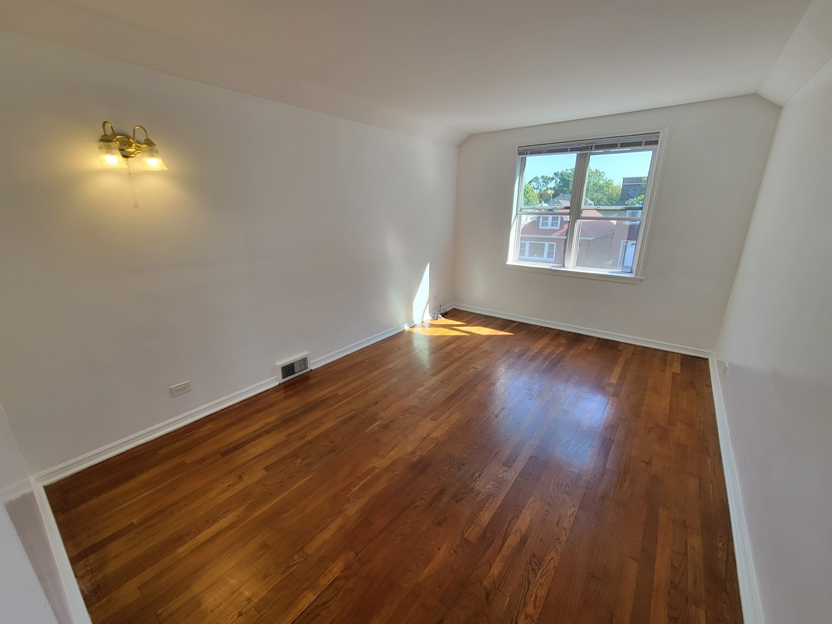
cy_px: 312
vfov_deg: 89.9
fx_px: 312
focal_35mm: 13
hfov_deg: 106.2
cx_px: 416
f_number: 2.2
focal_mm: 2.2
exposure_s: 1/120
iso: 64
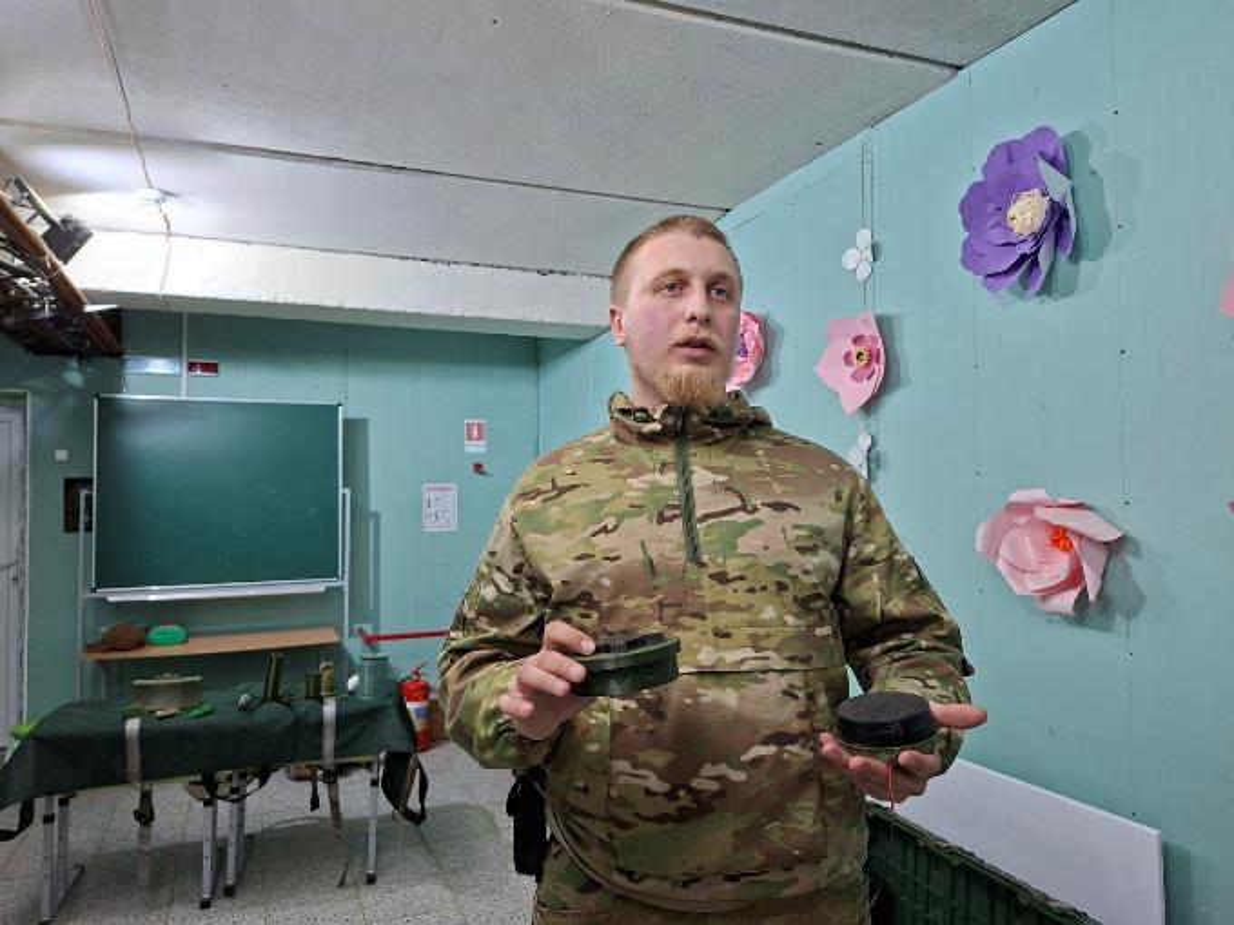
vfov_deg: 58.9
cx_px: 617
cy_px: 462
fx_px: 820
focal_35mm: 23
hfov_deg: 73.9
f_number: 1.8
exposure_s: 1/100
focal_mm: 5.54
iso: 160
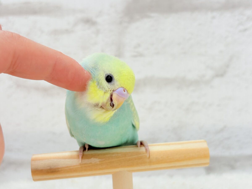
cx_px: 126
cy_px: 94
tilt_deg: -5.2
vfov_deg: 28.0
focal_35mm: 52
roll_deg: +2.4
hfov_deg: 36.8
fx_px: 379
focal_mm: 5.96
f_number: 1.6
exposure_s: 1/50
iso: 32
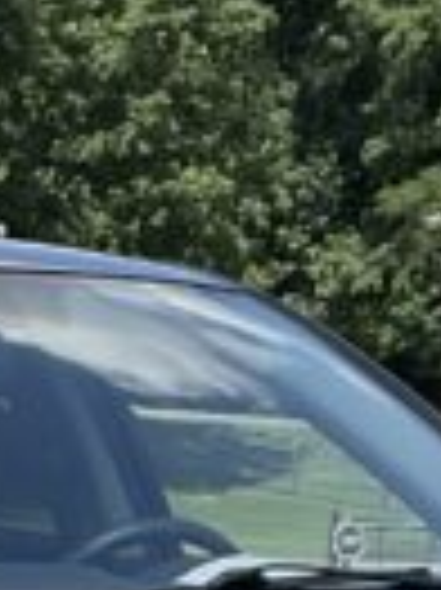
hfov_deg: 6.4
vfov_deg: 8.5
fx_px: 3862
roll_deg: -2.1
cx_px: -248
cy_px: 964
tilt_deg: -8.6
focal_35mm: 227
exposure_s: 1/1195
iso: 16
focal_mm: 3
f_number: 1.8
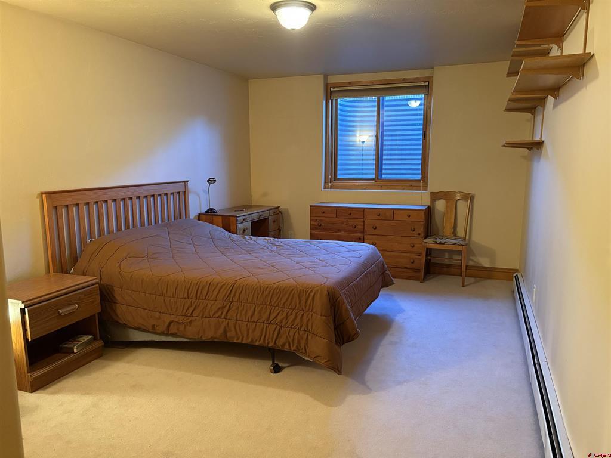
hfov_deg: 67.3
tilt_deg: -8.2
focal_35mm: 26
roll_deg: +0.0
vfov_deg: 53.1
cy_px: 229
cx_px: 306
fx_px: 459
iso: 400
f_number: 1.6
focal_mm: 5.96
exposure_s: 1/40
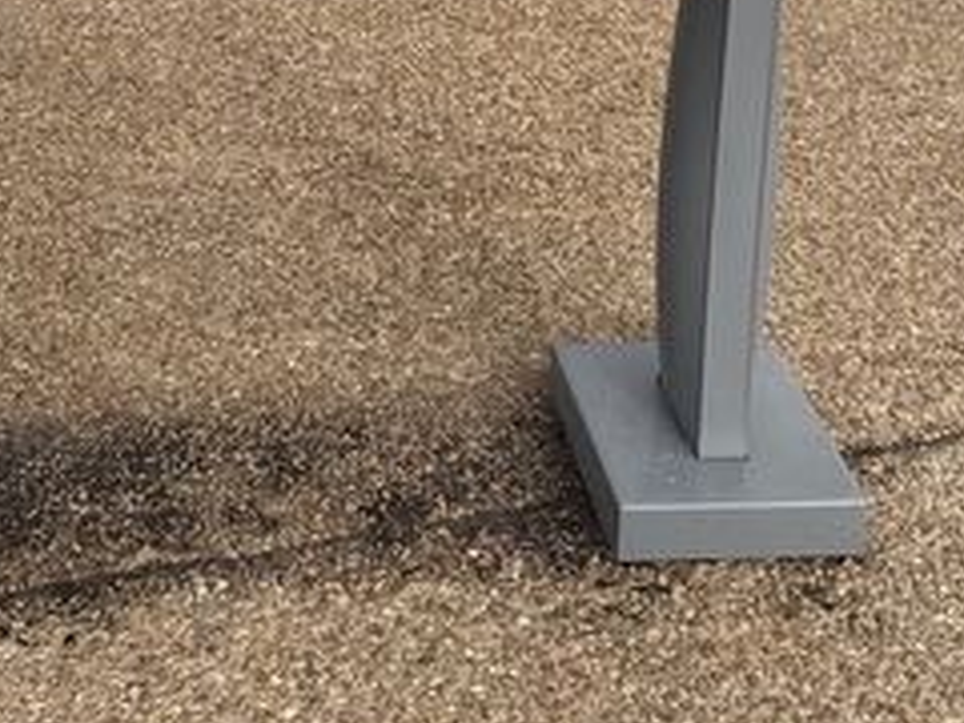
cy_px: -398
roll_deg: -0.3
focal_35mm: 80
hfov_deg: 24.0
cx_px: 193
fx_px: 2228
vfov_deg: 16.6
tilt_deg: -7.6
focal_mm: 6.76
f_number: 1.78
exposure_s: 1/1653
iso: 80
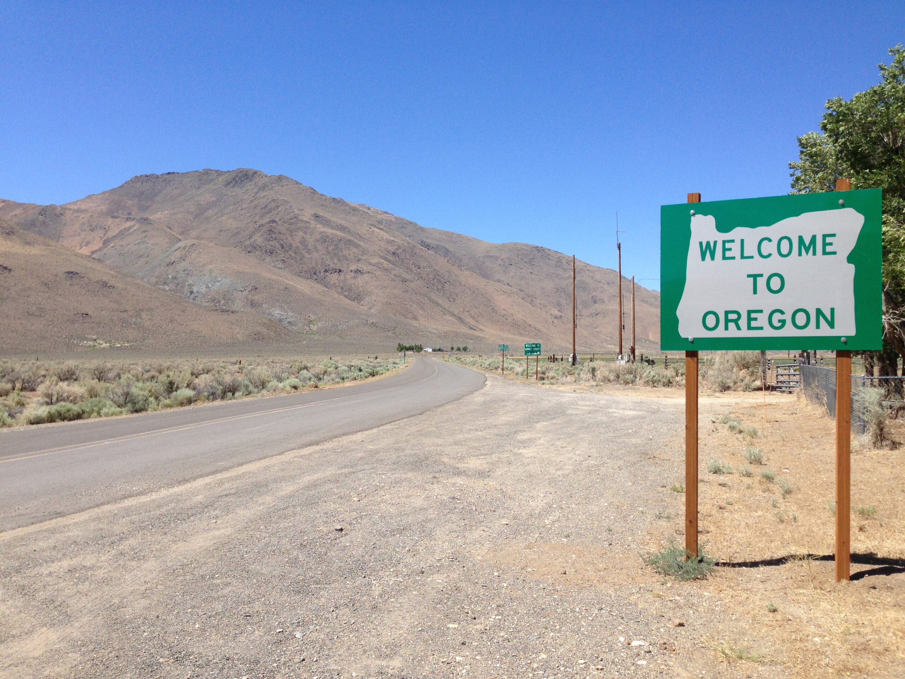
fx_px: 863
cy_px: 340
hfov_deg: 55.4
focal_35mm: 33
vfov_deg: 42.9
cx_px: 452
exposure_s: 1/1550
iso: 50
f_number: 2.4
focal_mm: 4.13
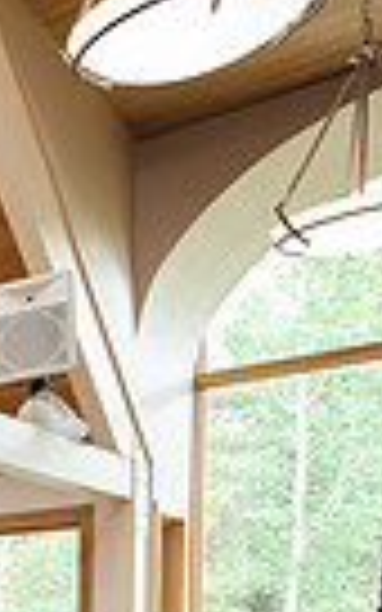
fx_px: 1016
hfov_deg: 12.5
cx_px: -674
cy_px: 720
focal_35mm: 61
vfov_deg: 29.2
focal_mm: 14
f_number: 4
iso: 1250
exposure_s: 1/125
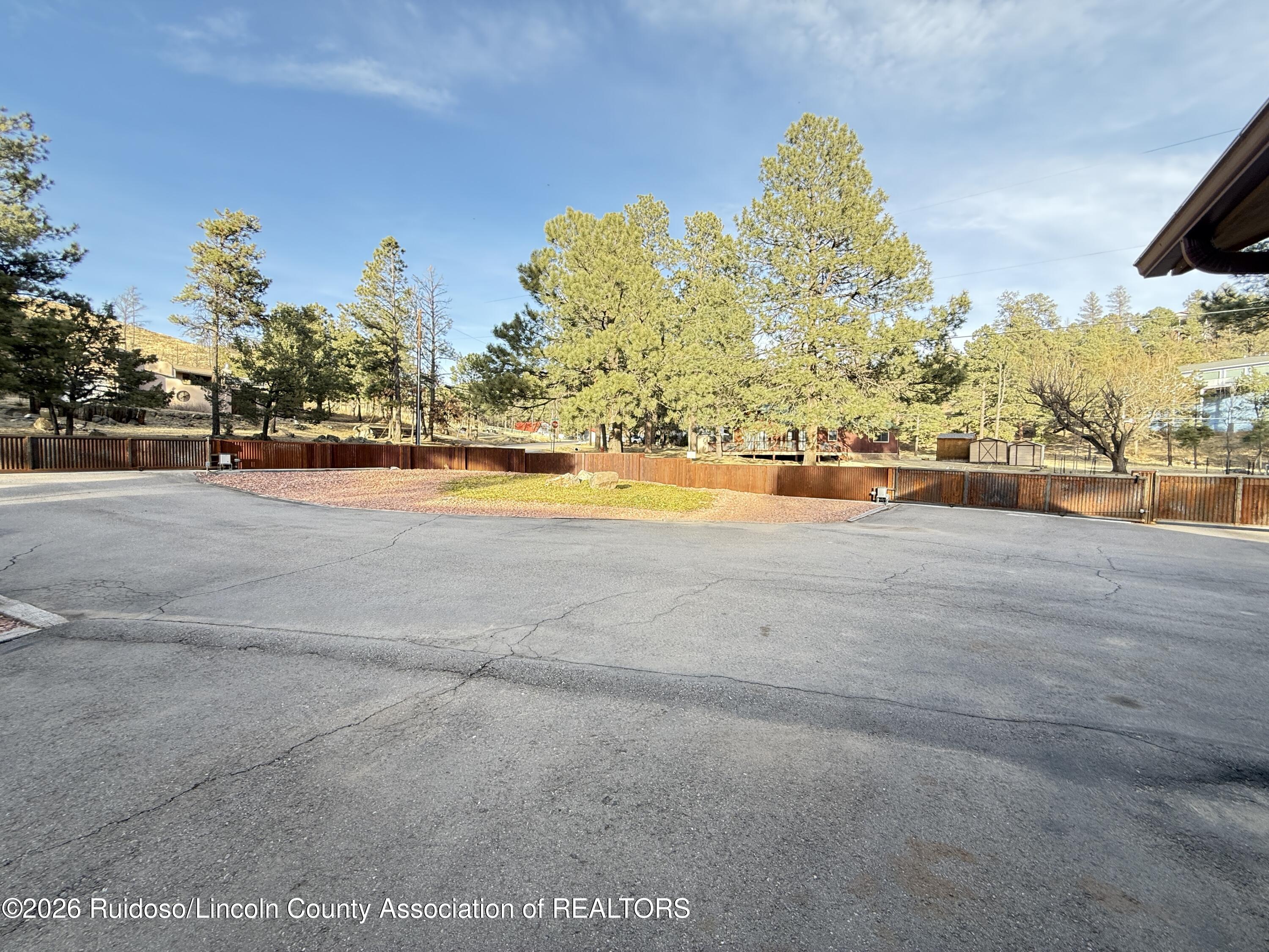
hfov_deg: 102.1
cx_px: 634
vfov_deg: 85.7
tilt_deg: -1.3
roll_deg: -1.1
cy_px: 476
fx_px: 513
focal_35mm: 14
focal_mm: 2.22
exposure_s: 1/154
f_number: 2.2
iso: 64
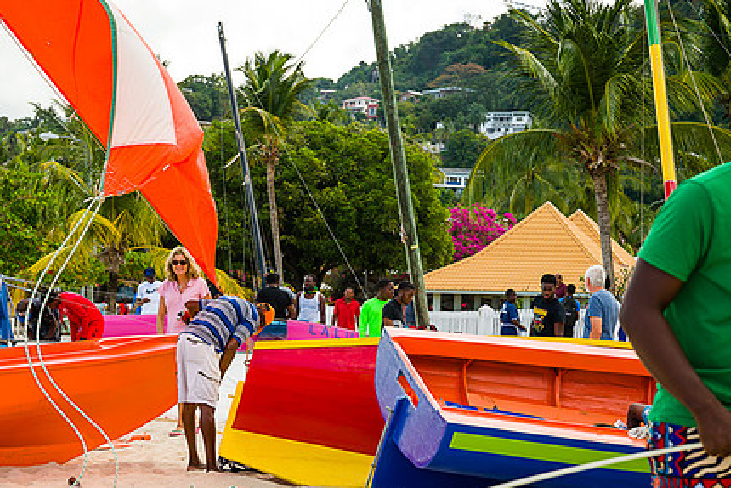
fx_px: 2072
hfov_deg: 20.0
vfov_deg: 13.4
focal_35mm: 102
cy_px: 296
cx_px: 259
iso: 180
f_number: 6.3
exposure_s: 1/320
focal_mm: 65
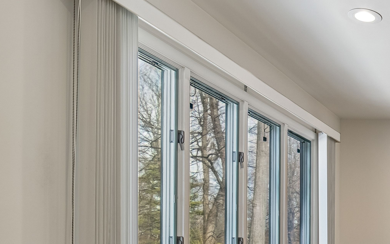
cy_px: 239
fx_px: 765
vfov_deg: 17.7
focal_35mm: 72
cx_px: 502
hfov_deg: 24.9
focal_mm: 24
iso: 640
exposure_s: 1/40
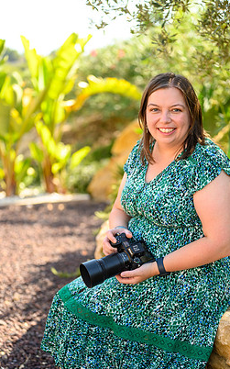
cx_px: 128
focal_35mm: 57
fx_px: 572
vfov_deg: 35.7
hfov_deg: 22.7
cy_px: 186
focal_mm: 50
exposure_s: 1/640
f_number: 1.8
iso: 100
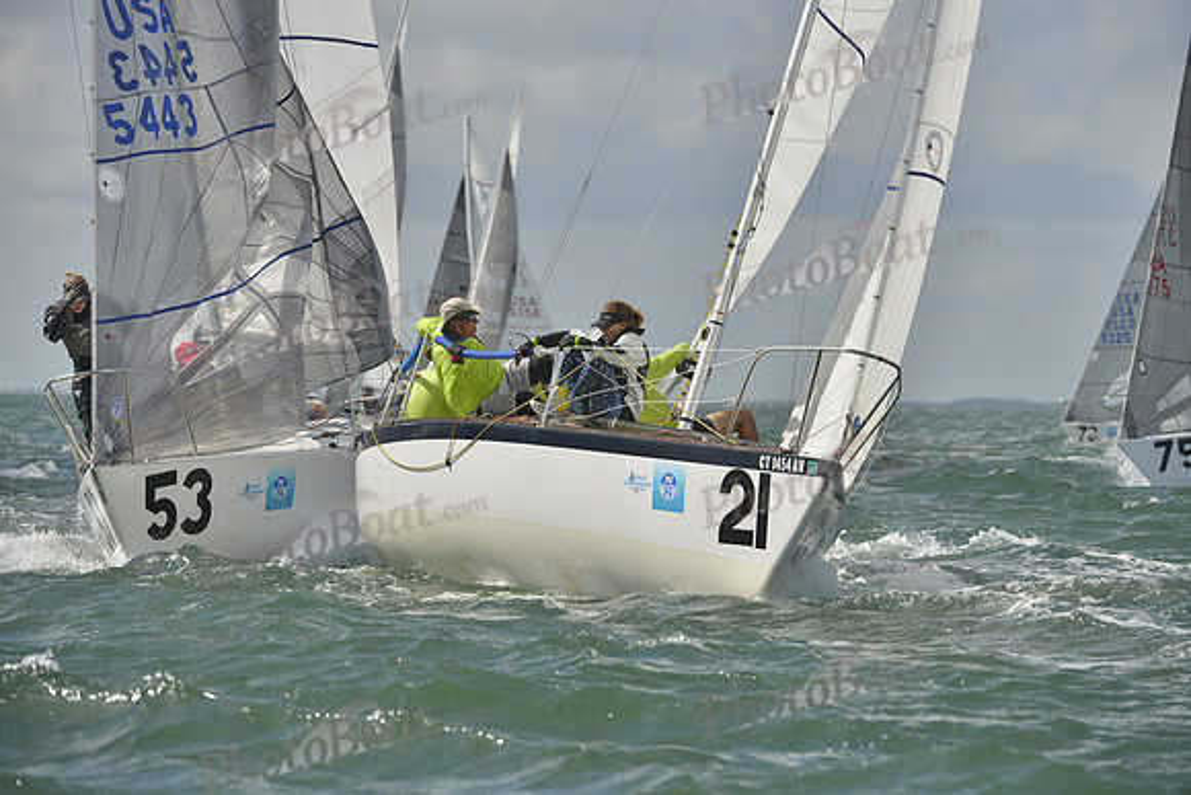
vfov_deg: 5.7
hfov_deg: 8.6
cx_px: 596
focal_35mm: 240
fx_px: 7941
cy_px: 398
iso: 200
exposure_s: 1/1000
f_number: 7.1
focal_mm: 240
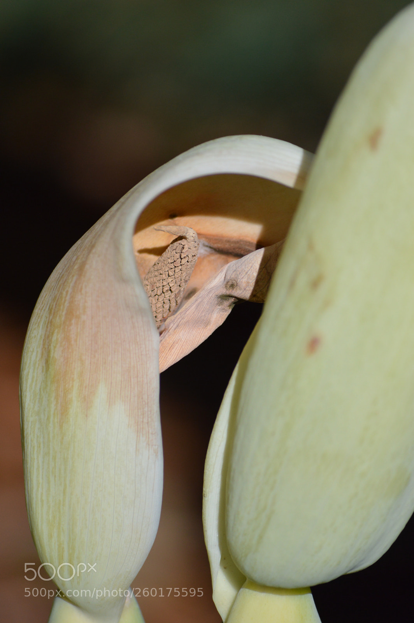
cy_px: 312
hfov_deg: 4.6
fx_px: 5184
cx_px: 207
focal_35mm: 300
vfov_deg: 6.9
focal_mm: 200
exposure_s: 1/1600
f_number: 6.3
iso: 400
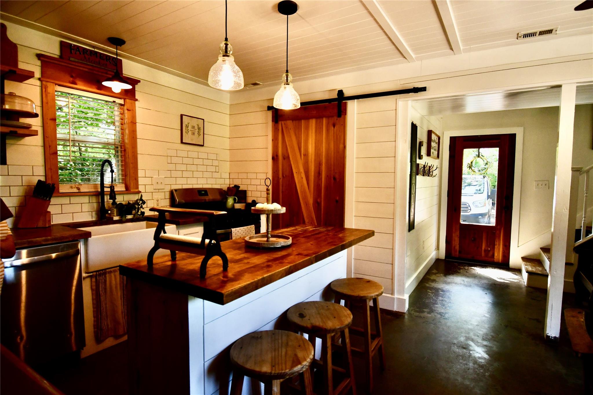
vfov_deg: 64.5
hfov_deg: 86.9
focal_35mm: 19
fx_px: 313
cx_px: 296
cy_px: 198
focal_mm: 13
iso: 900
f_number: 4.8
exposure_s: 1/125
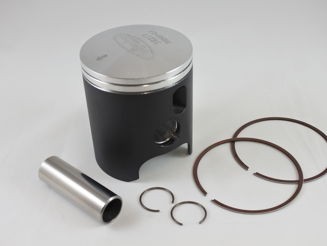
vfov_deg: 35.1
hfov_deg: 45.7
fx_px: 387
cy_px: 125
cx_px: 177
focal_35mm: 41
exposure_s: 1/160
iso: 400
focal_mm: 14
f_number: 4
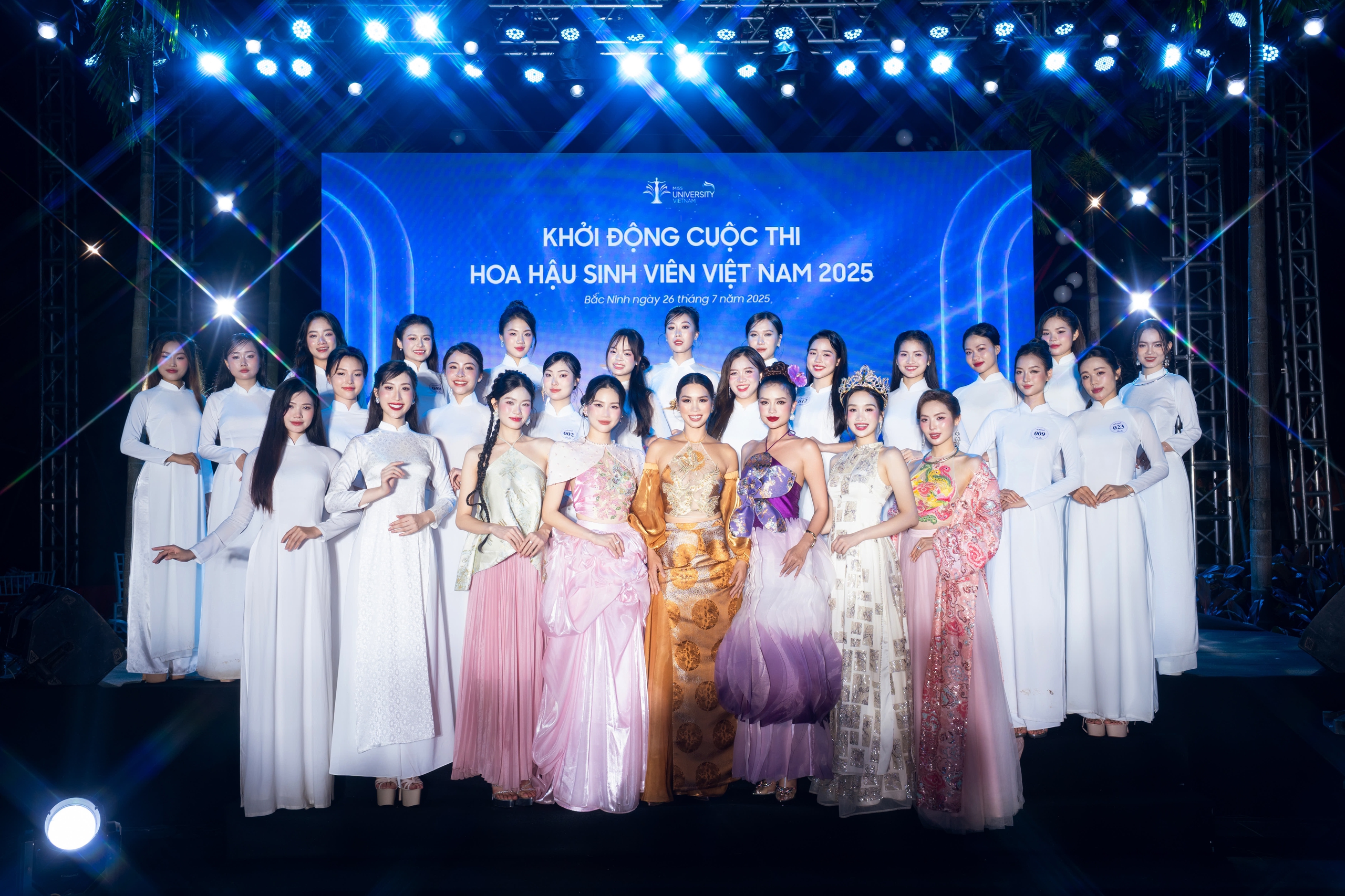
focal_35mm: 35
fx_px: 1308
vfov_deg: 37.9
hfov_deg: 54.4
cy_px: 448
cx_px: 672
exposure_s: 1/125
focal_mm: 35
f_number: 5
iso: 320
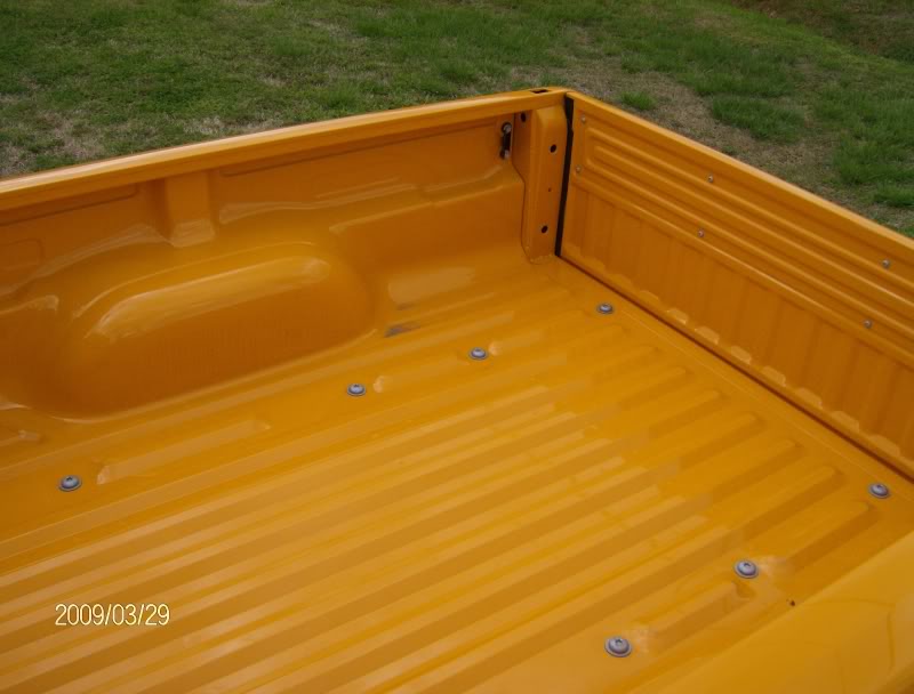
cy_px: 347
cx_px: 457
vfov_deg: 40.0
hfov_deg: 51.1
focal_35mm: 36
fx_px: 955
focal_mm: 6
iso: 100
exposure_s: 1/725
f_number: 4.7
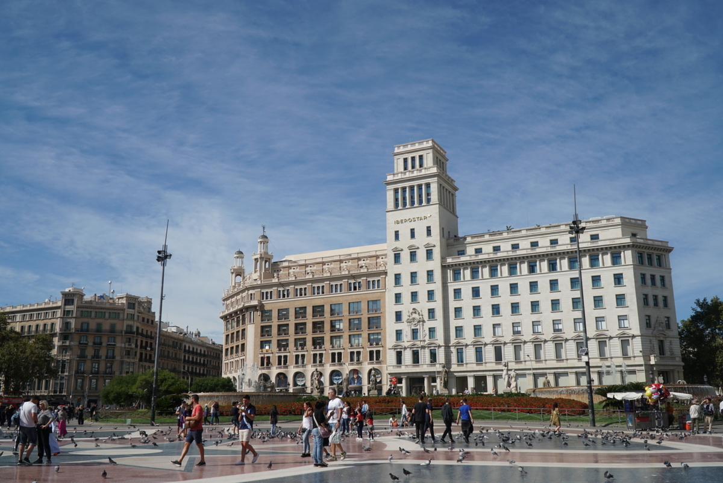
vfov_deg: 43.7
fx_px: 603
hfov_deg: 61.9
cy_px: 242
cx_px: 362
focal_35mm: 30
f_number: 8
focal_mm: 20
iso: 100
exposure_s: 1/500
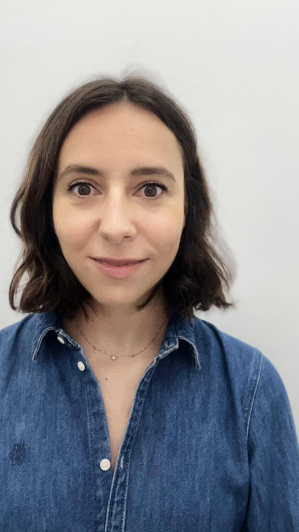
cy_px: 267
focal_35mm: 33
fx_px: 465
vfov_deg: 59.5
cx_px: 120
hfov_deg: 35.5
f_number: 2.2
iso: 200
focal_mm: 2.71
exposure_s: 1/50
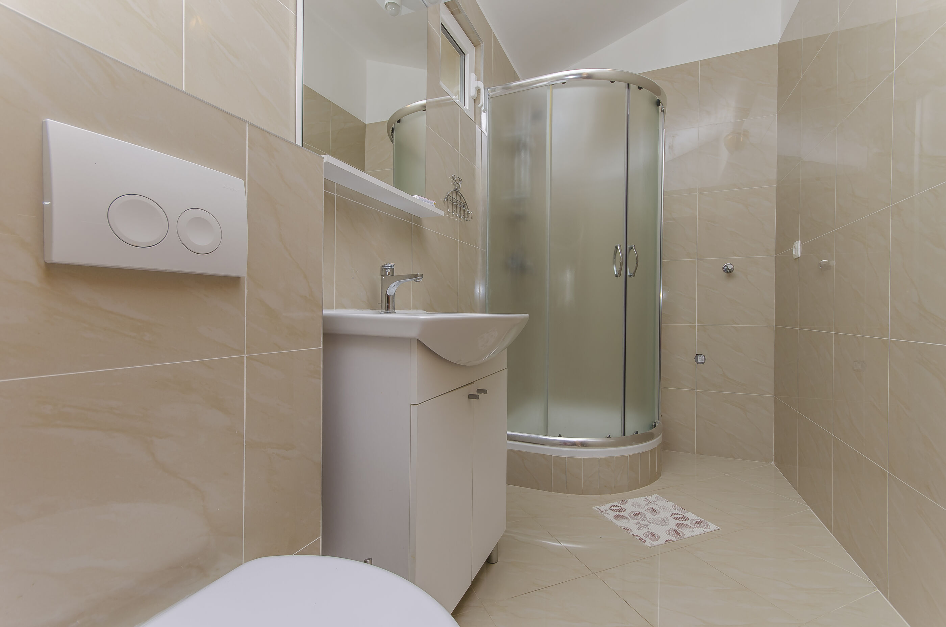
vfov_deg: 77.1
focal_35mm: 15
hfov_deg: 100.5
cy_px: 314
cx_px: 473
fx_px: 393
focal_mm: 10
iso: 100
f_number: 8
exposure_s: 1/160
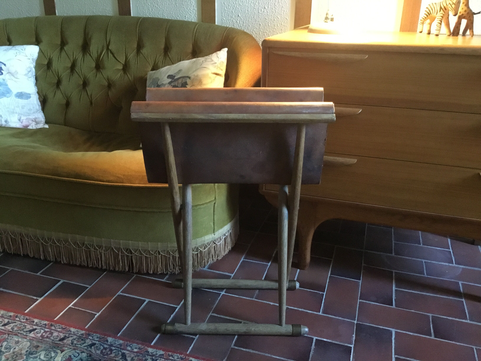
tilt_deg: -22.1
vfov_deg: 45.4
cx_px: 240
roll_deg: -0.2
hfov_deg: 58.4
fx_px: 431
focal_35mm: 31
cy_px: 180
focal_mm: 3.3
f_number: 2.4
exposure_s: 1/17
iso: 400
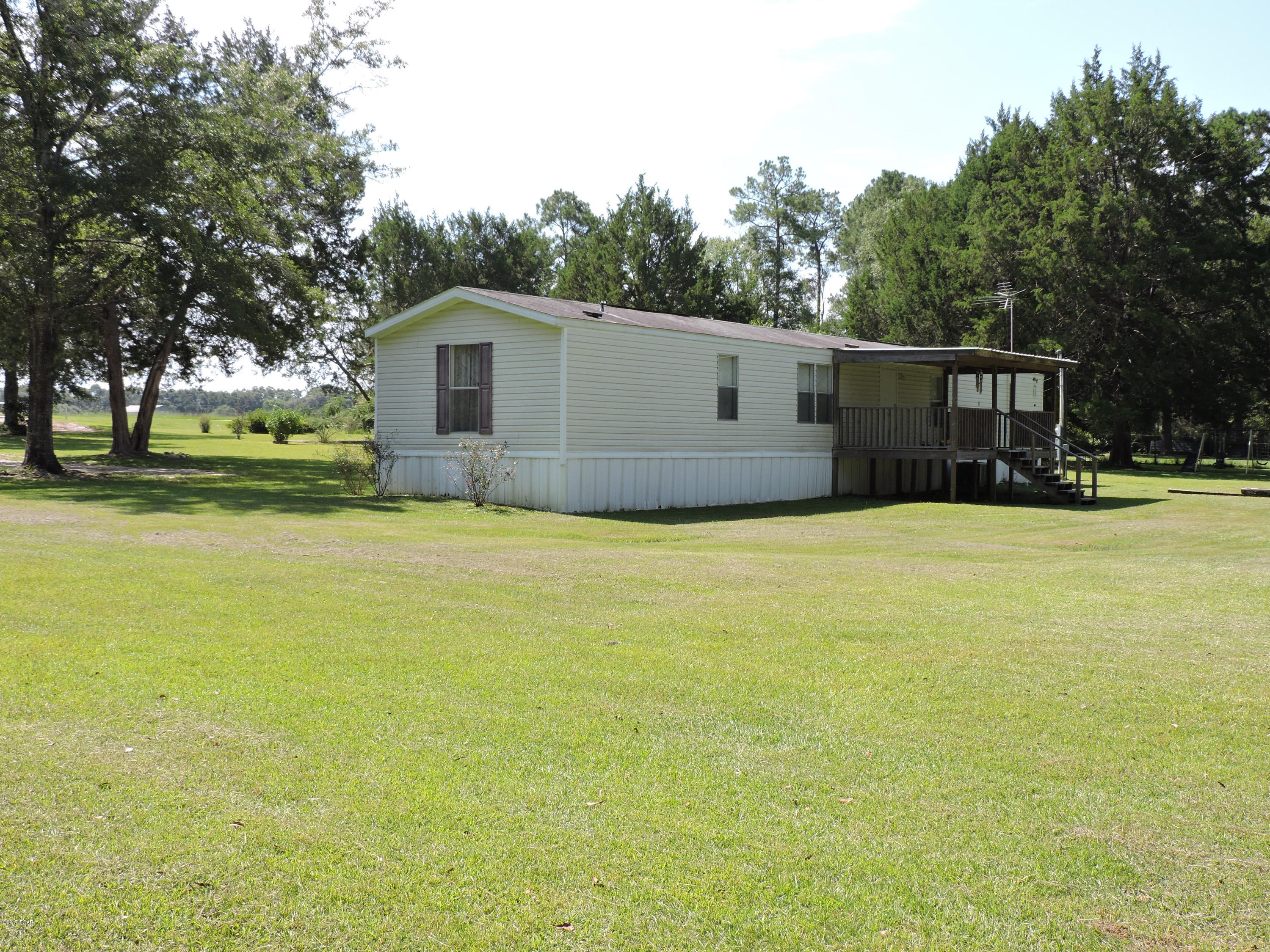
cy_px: 476
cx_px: 635
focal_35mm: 40
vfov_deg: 36.0
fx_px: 1468
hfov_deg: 46.8
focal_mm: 7.1
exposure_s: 1/500
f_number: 3.3
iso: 100
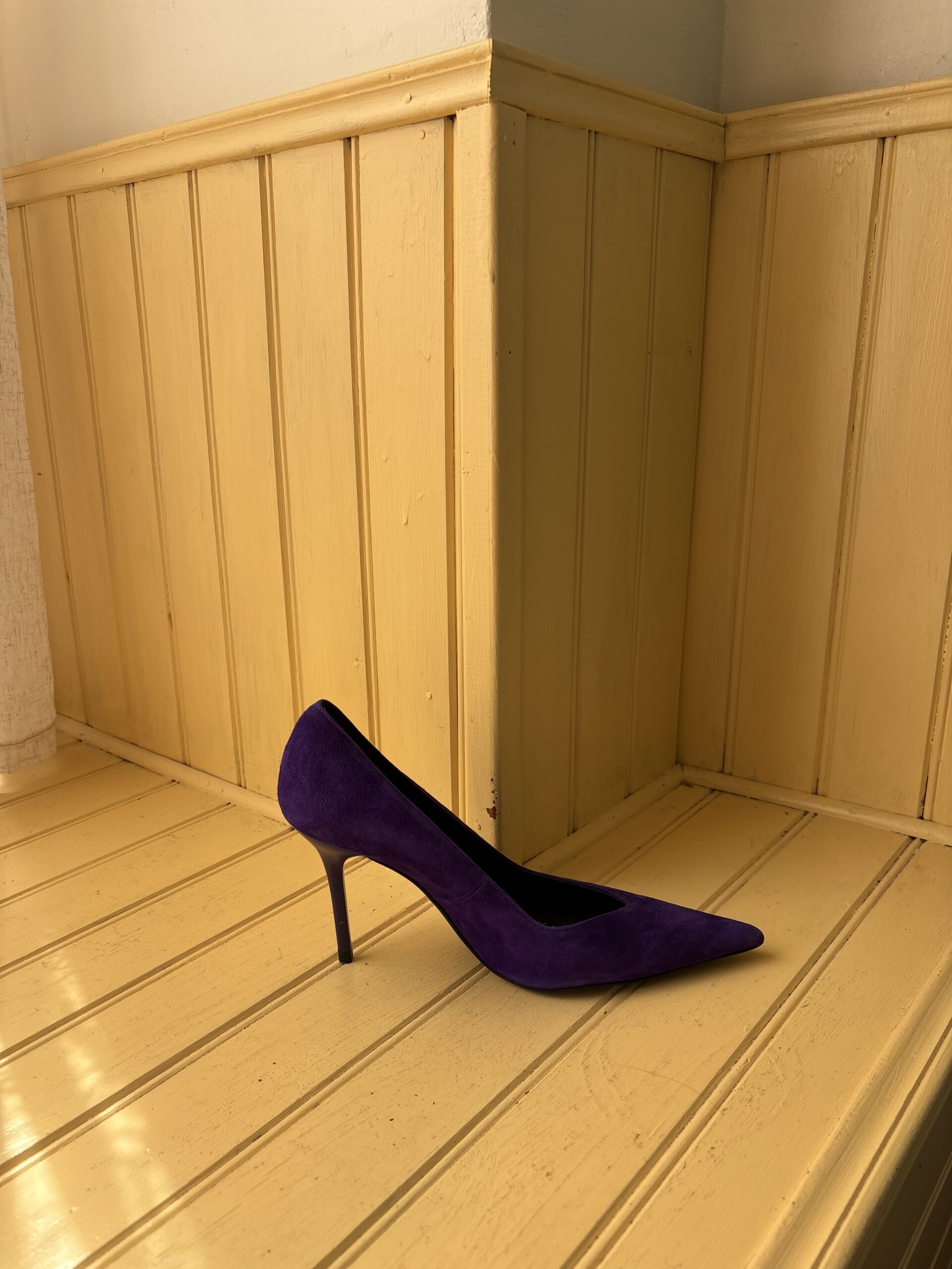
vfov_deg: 67.3
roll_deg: -0.1
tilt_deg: -17.8
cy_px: 634
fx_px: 953
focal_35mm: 26
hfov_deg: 53.1
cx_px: 476
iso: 50
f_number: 1.6
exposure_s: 1/484
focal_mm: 5.96
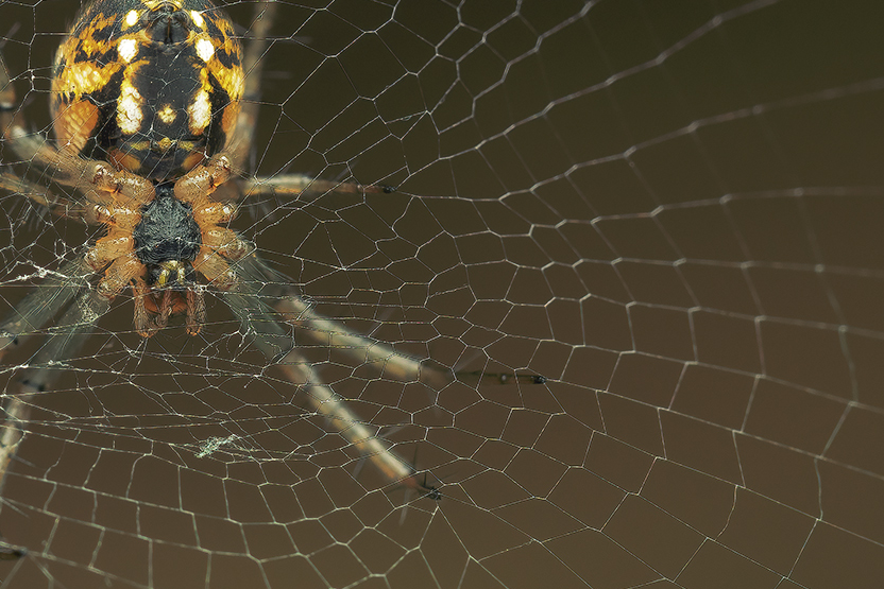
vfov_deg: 4.7
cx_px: 148
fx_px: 7171
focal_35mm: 292
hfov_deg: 7.0
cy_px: 221
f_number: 8
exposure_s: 1/100
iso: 200
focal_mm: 90
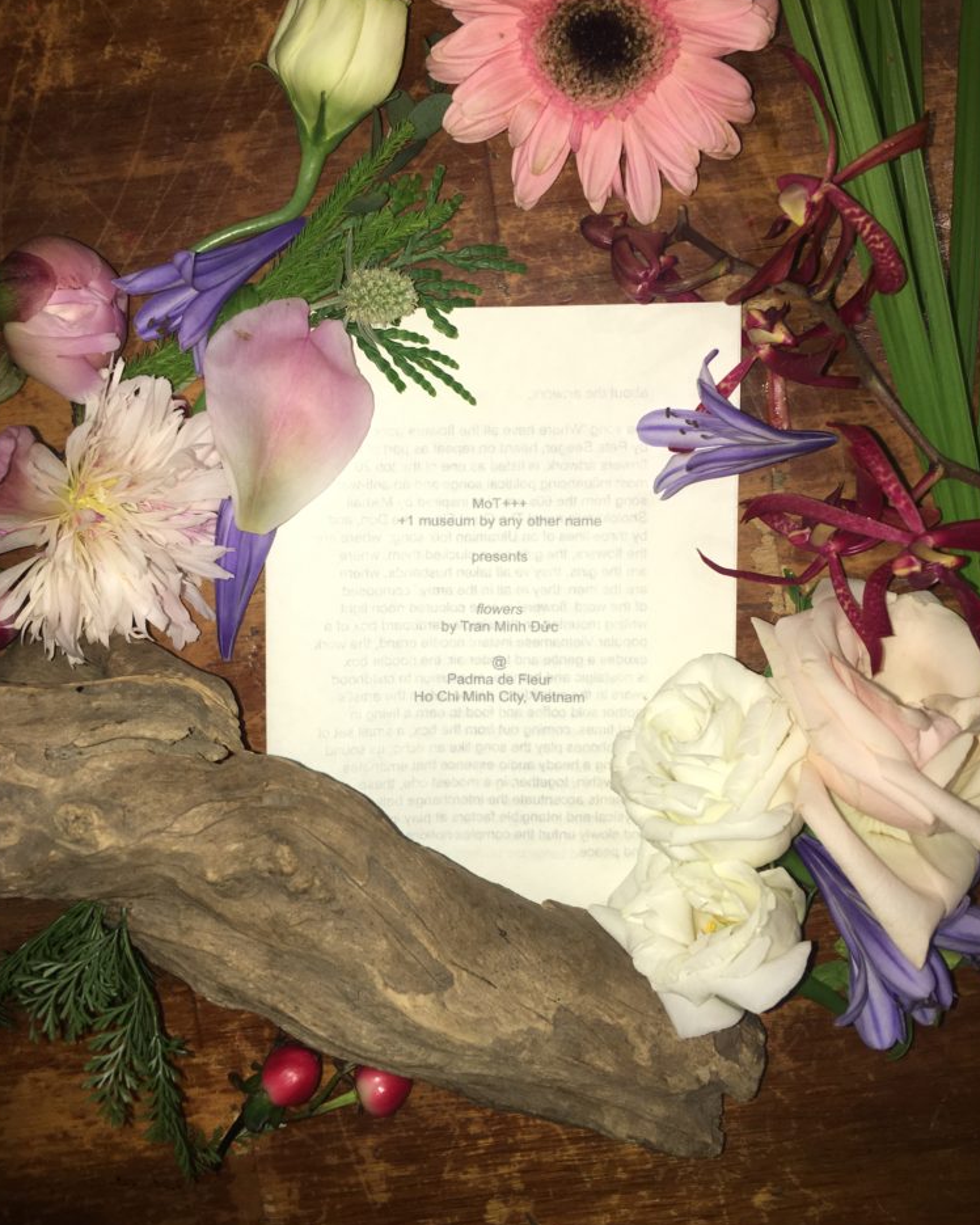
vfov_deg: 57.1
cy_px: 573
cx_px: 489
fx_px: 1124
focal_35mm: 31
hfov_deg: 47.1
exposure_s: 1/88
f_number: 2.2
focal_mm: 4.15
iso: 25
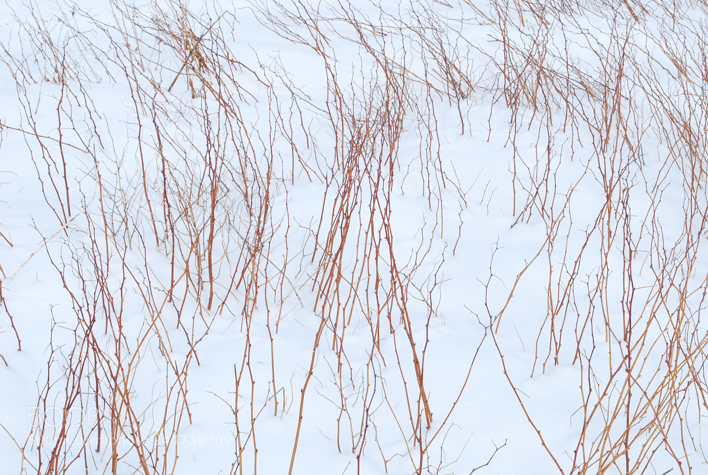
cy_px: 238
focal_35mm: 82
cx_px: 354
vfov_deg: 16.6
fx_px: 1626
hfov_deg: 24.6
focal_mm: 55
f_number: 18
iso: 200
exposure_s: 1/40
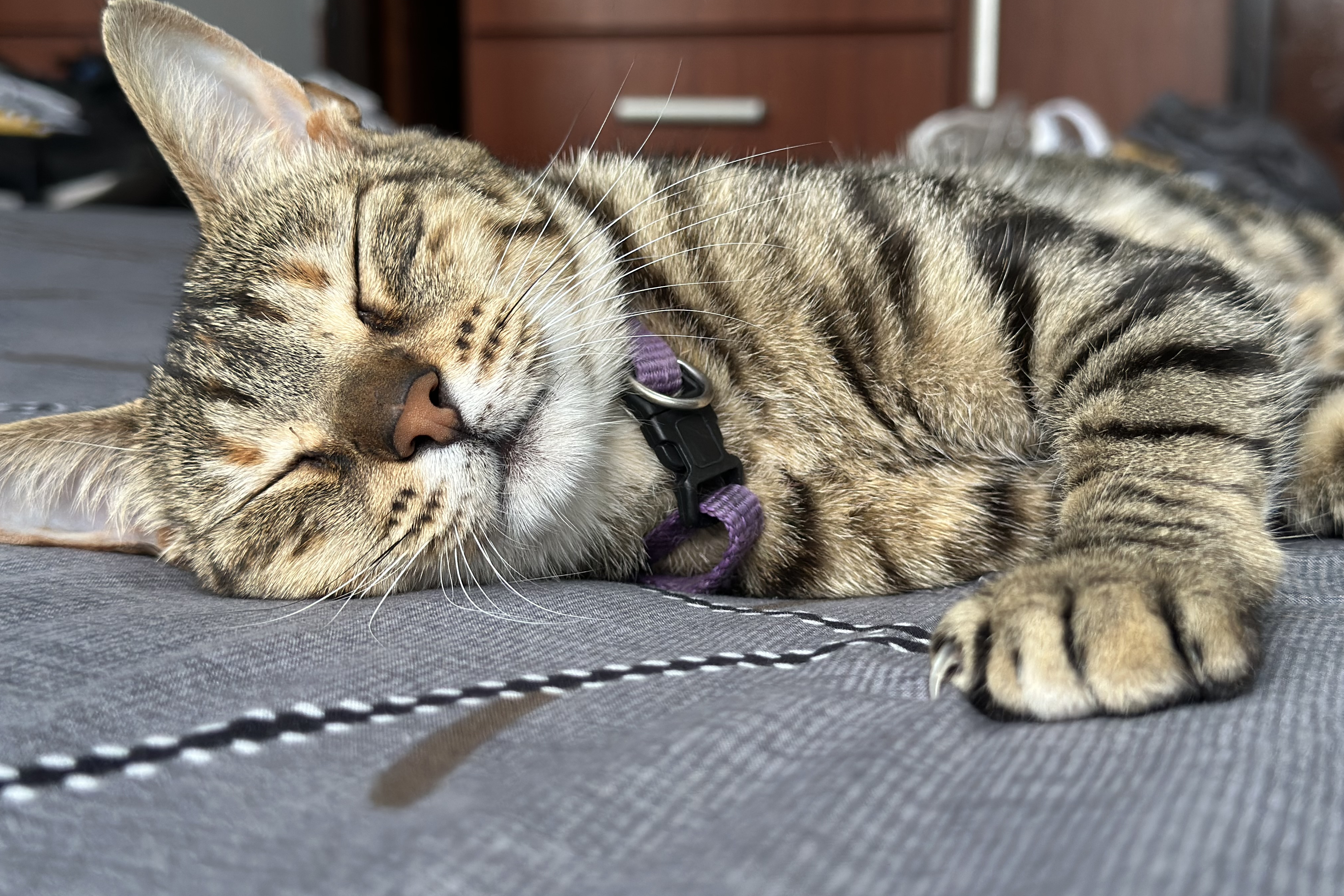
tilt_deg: -9.5
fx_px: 1867
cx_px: 672
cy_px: 447
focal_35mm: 50
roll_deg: -0.3
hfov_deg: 39.6
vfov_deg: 27.0
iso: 200
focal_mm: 6.86
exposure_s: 1/60
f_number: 1.78
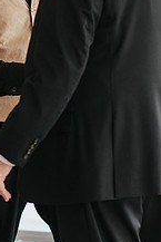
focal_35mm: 264
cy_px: 42
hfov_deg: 5.2
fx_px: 1768
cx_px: -3
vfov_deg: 7.8
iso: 400
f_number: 2.5
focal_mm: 85
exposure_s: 1/160
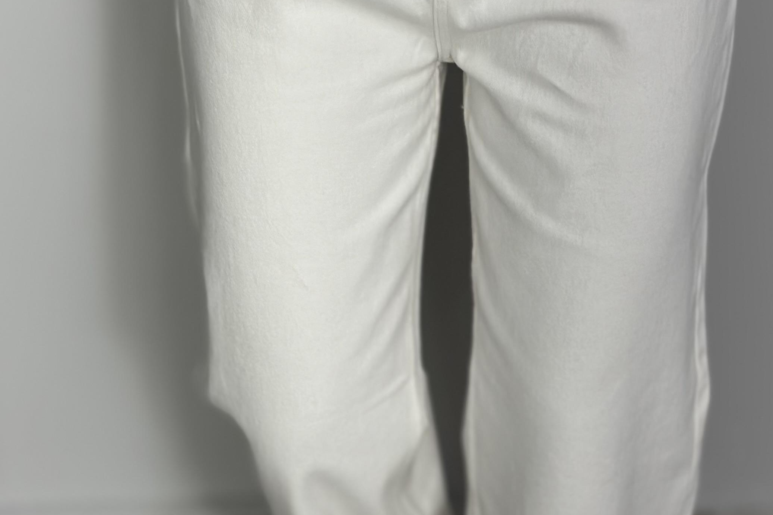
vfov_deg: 14.1
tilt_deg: -38.3
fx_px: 2082
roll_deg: +0.0
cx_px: 474
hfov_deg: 21.0
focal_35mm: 97
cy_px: 324
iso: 64
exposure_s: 1/157
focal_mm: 6.86
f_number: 1.78
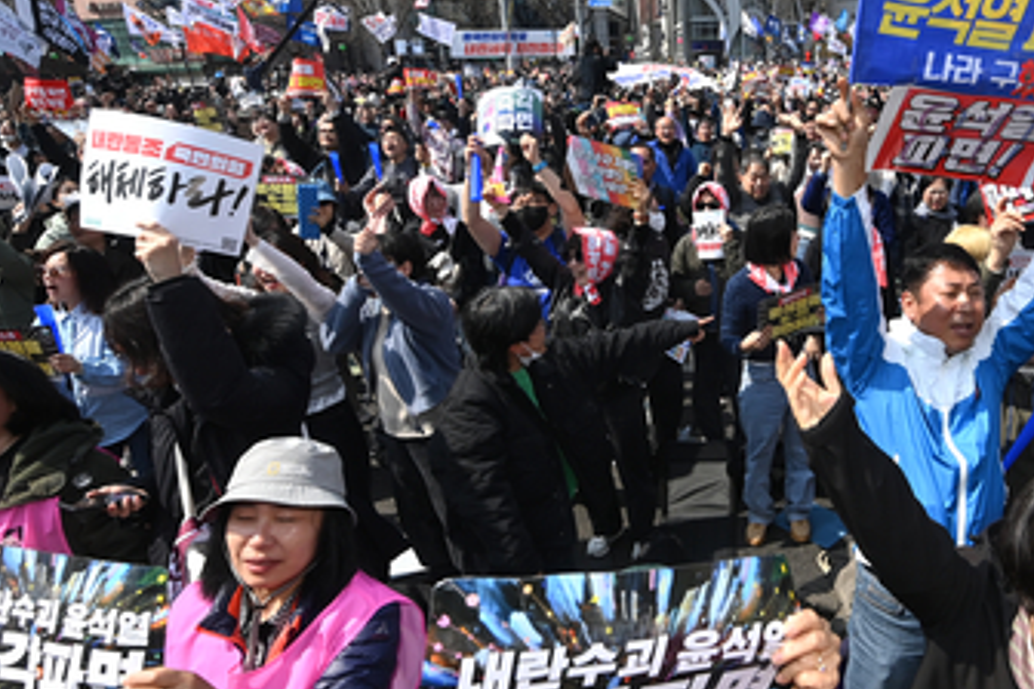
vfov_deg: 51.3
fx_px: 718
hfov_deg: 67.3
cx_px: 766
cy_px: 348
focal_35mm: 25
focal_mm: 14
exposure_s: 1/640
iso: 400
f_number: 11
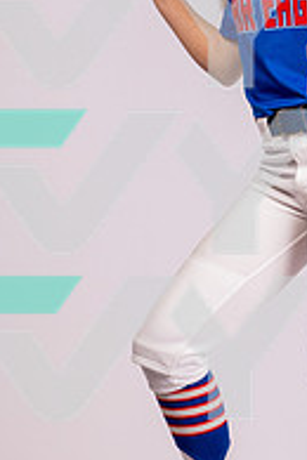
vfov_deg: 16.1
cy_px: 184
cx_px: 293
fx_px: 1624
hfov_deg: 10.7
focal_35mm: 127
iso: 320
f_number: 11
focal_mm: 55
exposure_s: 1/250
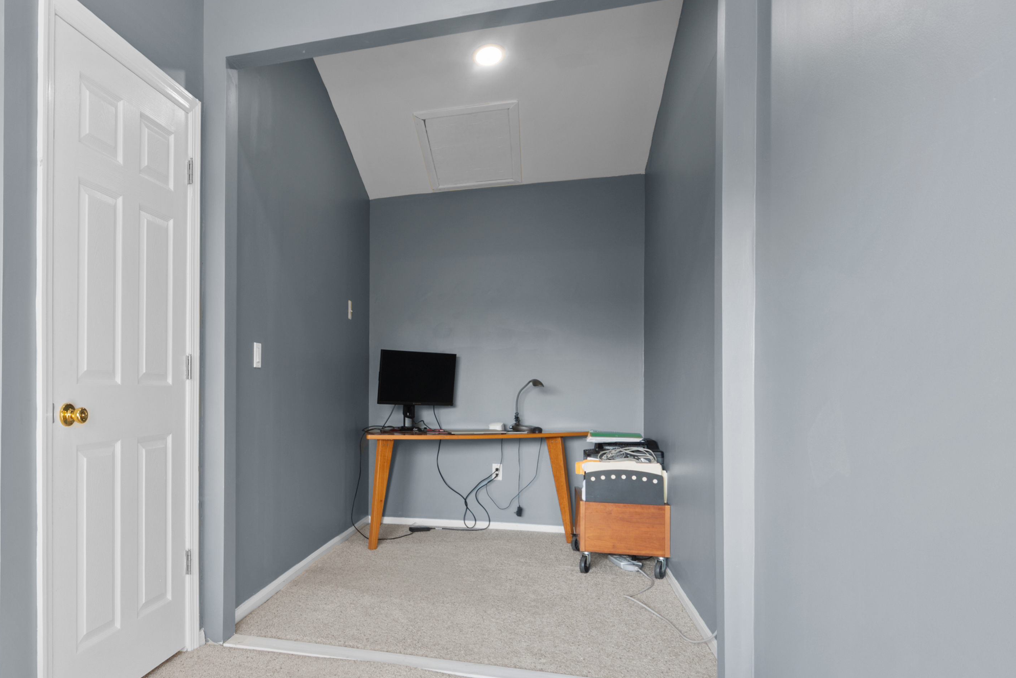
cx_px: 303
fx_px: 678
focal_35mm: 24
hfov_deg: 70.6
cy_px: 362
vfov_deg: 53.1
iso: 250
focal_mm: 16
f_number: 9
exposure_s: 1/2.5
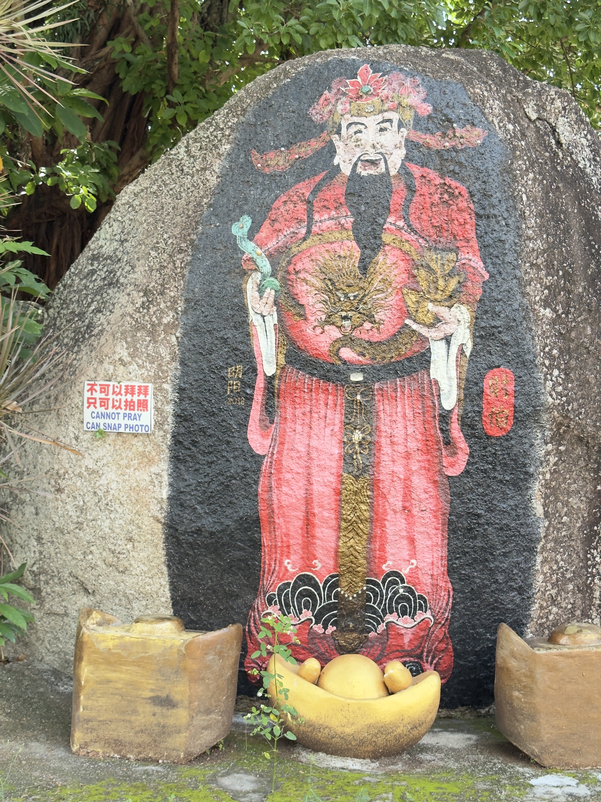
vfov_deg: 39.7
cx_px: 300
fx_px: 1111
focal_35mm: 48
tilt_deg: +5.4
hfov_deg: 30.3
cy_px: 401
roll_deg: +1.9
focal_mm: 6.76
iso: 80
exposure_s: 1/503
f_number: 1.78
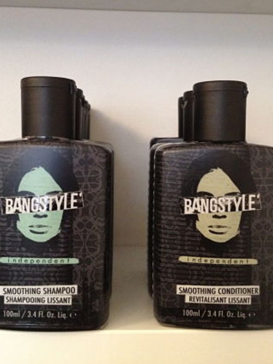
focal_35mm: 44
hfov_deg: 32.9
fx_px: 463
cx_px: 131
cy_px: 148
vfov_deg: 42.8
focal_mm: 4.28
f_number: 2.4
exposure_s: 1/20
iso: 400
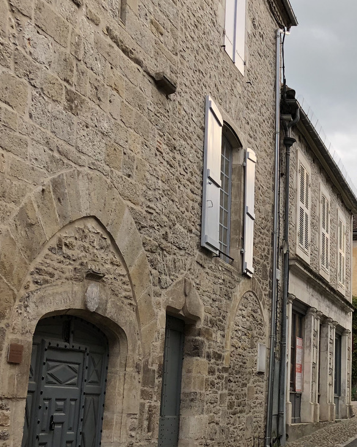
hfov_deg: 24.5
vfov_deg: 31.3
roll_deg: -0.5
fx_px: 793
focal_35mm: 60
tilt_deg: +10.8
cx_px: 337
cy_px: 275
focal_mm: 4
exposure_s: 1/369
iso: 20
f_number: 1.8
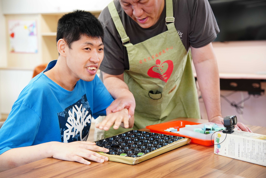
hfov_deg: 32.6
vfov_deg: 22.1
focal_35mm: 62
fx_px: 454
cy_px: 89
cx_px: 133
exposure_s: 1/80
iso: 800
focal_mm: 41
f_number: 2.8
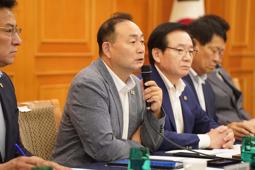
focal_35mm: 170
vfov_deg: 8.1
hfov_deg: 12.1
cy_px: 85
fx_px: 1204
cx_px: 128
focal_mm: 170
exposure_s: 1/160
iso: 4000
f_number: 4
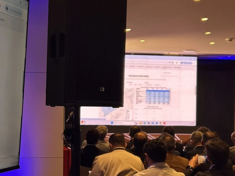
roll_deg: -0.5
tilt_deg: -0.5
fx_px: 414
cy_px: 111
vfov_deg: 24.0
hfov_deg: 29.8
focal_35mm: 61
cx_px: 6
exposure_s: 1/75
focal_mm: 5.7
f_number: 1.5
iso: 50
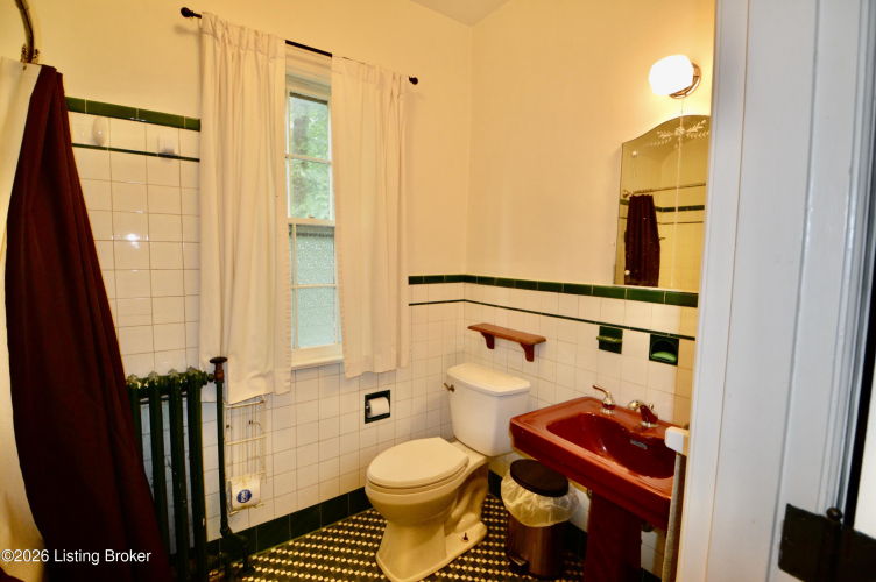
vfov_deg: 77.2
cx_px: 438
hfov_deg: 100.4
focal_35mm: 15
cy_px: 291
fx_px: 365
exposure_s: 1/60
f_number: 3.5
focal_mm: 10
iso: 560
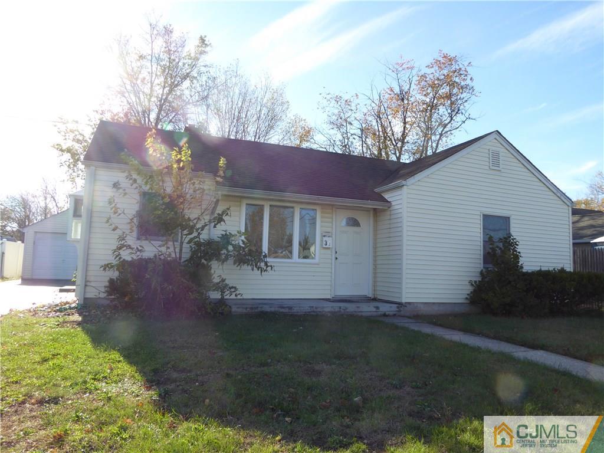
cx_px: 302
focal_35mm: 24
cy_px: 226
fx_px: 419
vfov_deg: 56.8
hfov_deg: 71.6
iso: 100
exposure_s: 1/160
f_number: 5
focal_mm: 4.3
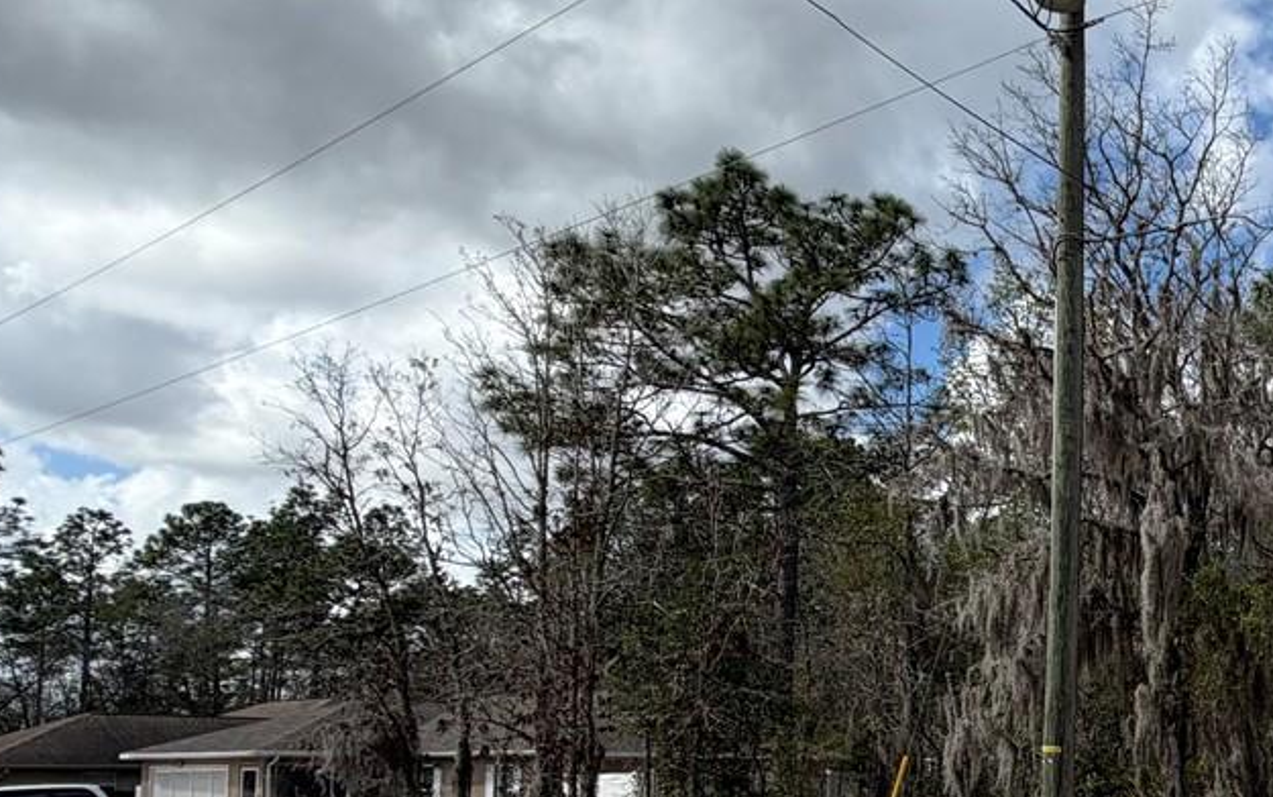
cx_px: 1403
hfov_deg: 41.1
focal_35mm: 38
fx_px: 1319
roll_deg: +1.2
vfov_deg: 32.2
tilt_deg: +3.3
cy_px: 699
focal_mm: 2.22
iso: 20
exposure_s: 1/841
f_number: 2.2
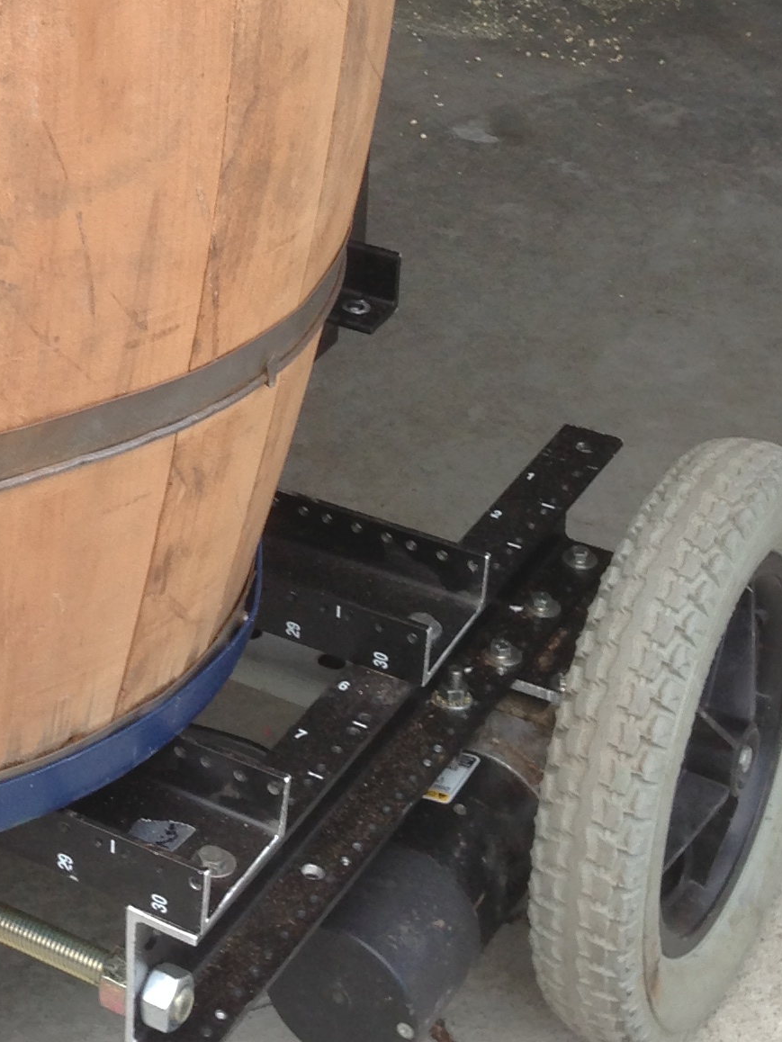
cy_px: 63
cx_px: -170
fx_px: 2800
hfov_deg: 15.3
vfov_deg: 20.6
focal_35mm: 93
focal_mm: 4.13
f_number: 2.4
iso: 50
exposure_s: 1/192
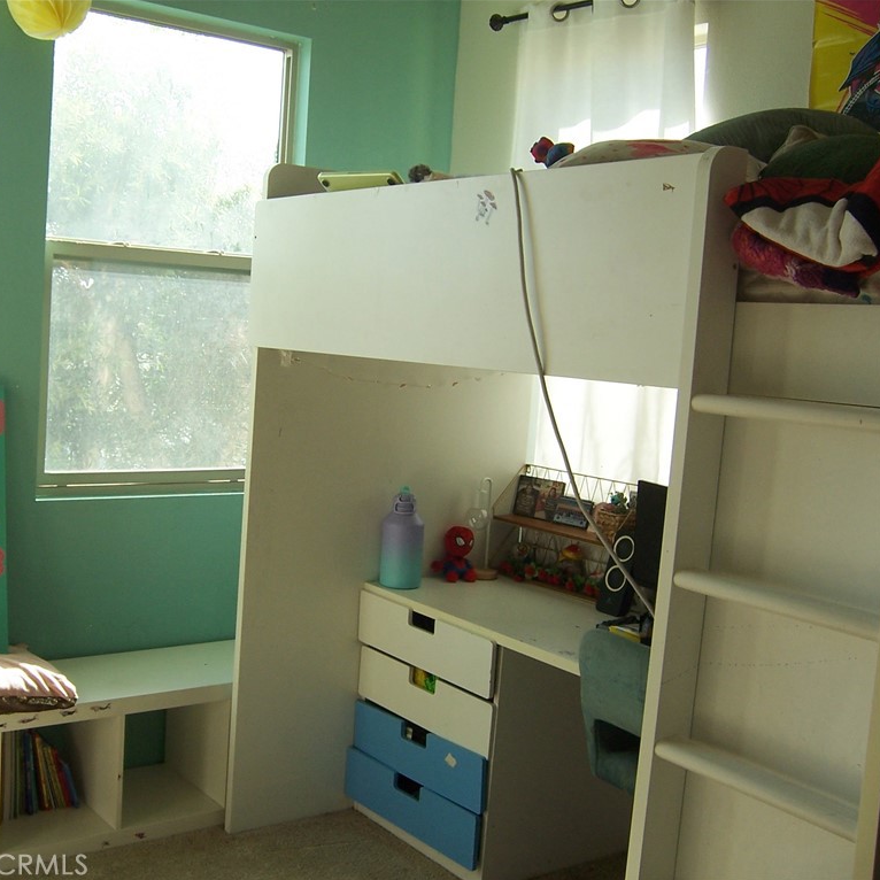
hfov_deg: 42.3
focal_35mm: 39
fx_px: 1122
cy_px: 440
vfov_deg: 42.8
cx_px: 296
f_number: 3.4
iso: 80
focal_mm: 5.5
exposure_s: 1/90
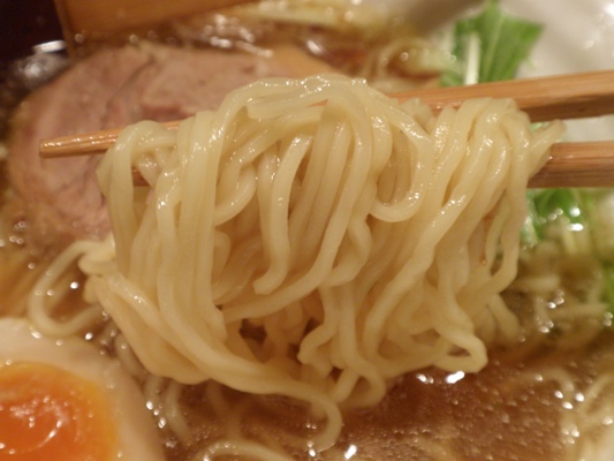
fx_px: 923
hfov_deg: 36.8
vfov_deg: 28.0
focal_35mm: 52
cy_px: 230
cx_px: 307
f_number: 4.3
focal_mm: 9.1
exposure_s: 1/3
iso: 100
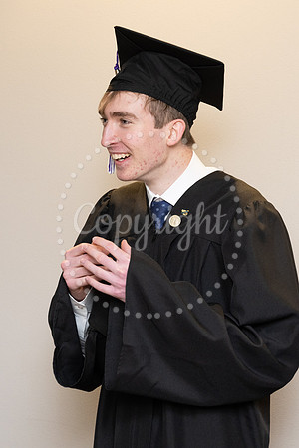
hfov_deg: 11.9
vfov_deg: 17.7
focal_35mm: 116
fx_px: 1439
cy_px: 224
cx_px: 141
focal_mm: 77
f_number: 5.6
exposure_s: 1/125
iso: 640
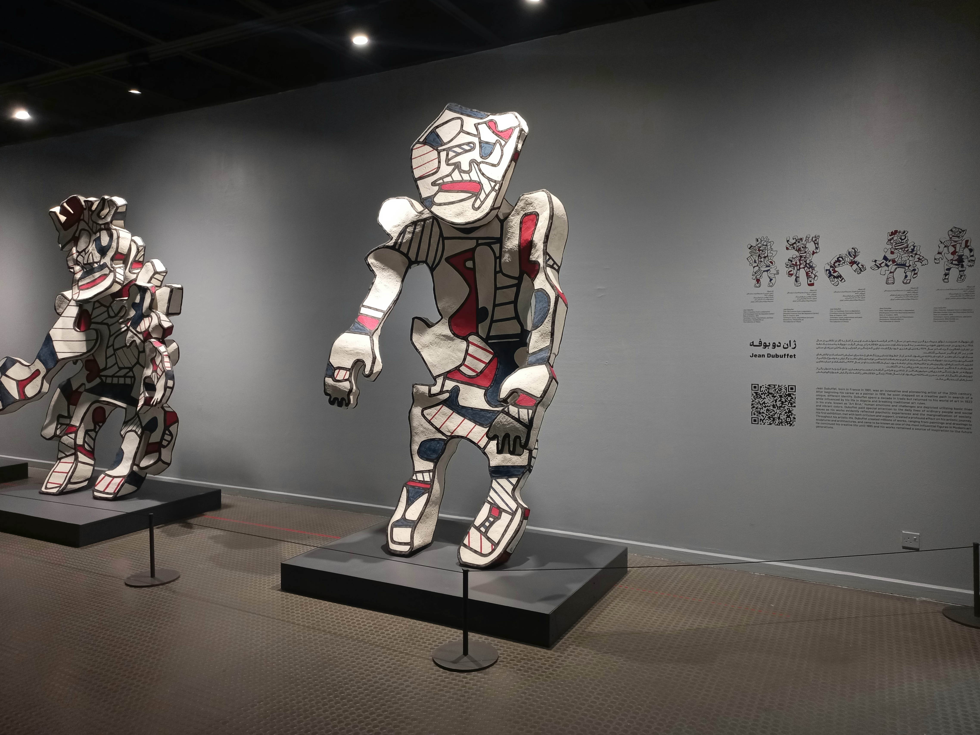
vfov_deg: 54.9
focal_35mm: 25
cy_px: 368
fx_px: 708
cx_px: 490
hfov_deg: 69.4
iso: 250
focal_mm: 4.6
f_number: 1.8
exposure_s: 1/50
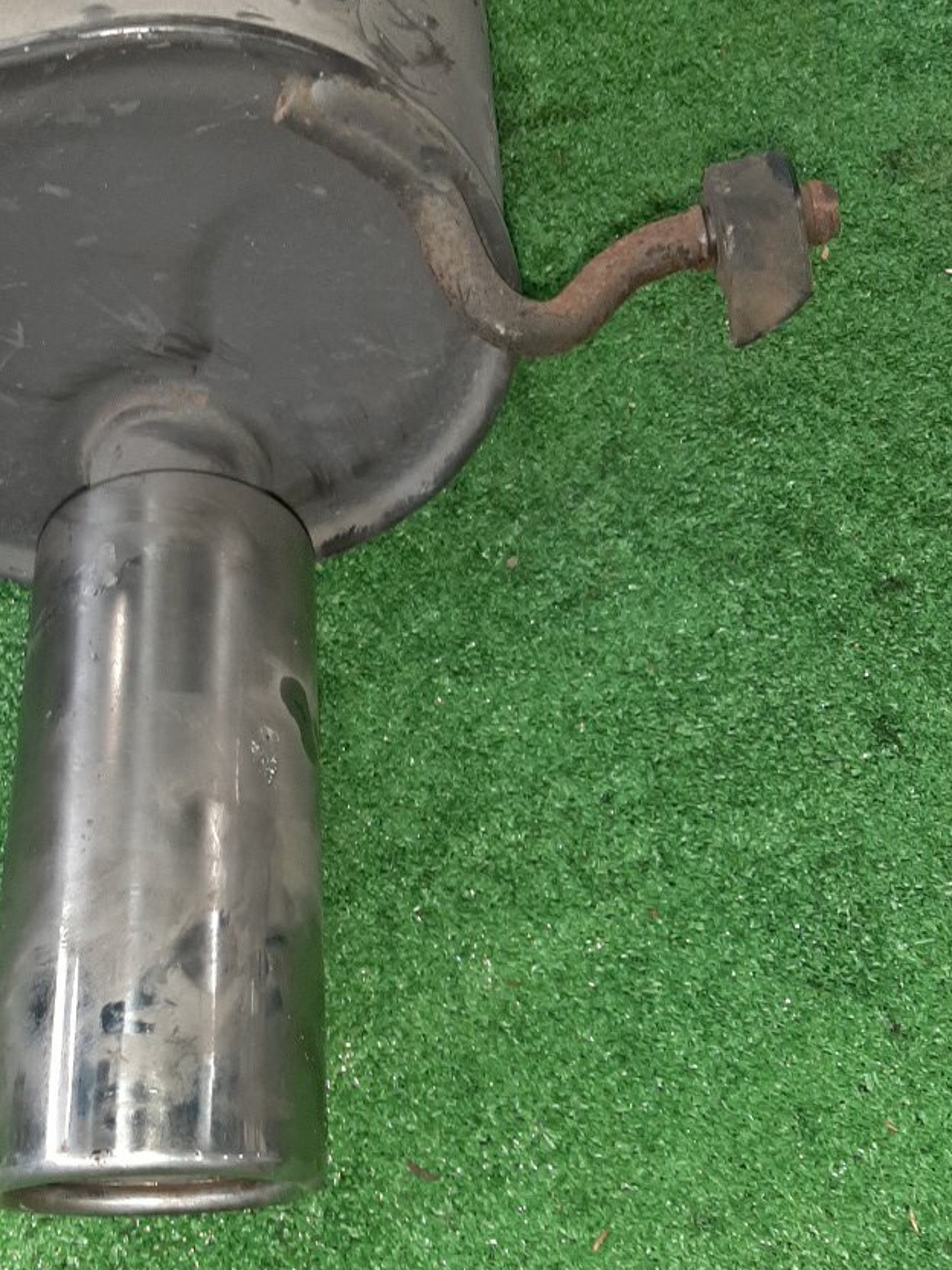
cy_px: 754
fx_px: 1650
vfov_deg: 41.9
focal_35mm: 45
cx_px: 177
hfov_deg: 31.3
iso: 188
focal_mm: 3.93
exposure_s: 1/50
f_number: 1.7
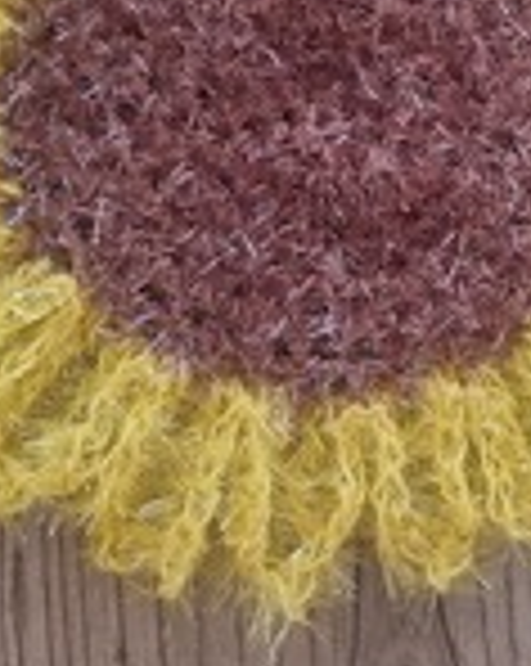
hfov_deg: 28.4
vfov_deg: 34.6
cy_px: 158
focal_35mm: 53
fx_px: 1043
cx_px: 358
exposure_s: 1/100
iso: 1000
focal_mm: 5.4
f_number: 1.8
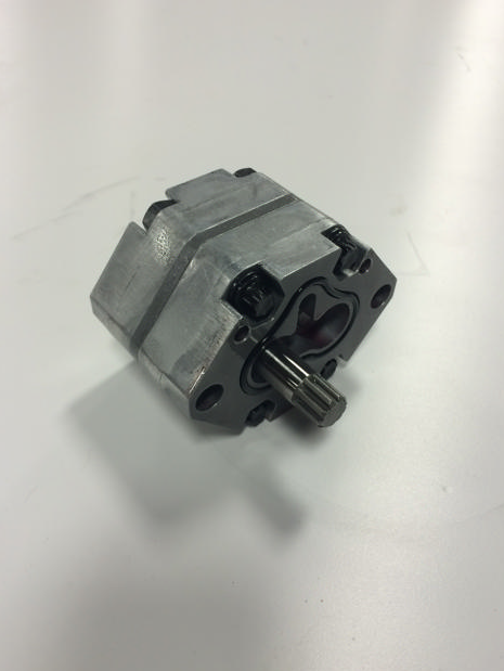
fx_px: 601
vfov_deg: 58.3
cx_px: 248
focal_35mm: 31
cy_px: 338
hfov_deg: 45.5
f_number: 2.2
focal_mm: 4.12
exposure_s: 1/40
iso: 40
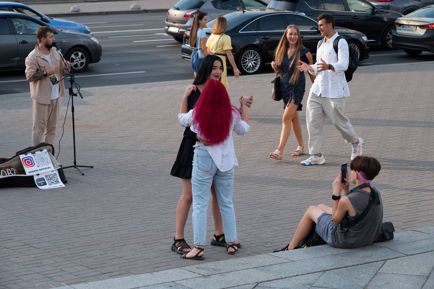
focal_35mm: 99
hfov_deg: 20.6
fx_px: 1193
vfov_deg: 13.8
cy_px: 144
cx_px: 217
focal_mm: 99
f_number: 9
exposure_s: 1/2500
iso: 1600
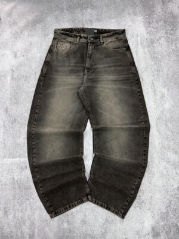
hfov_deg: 53.1
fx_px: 179
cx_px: 90
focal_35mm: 26
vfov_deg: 67.3
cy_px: 120
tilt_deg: -83.4
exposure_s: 1/50
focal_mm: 5.7
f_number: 1.5
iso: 160
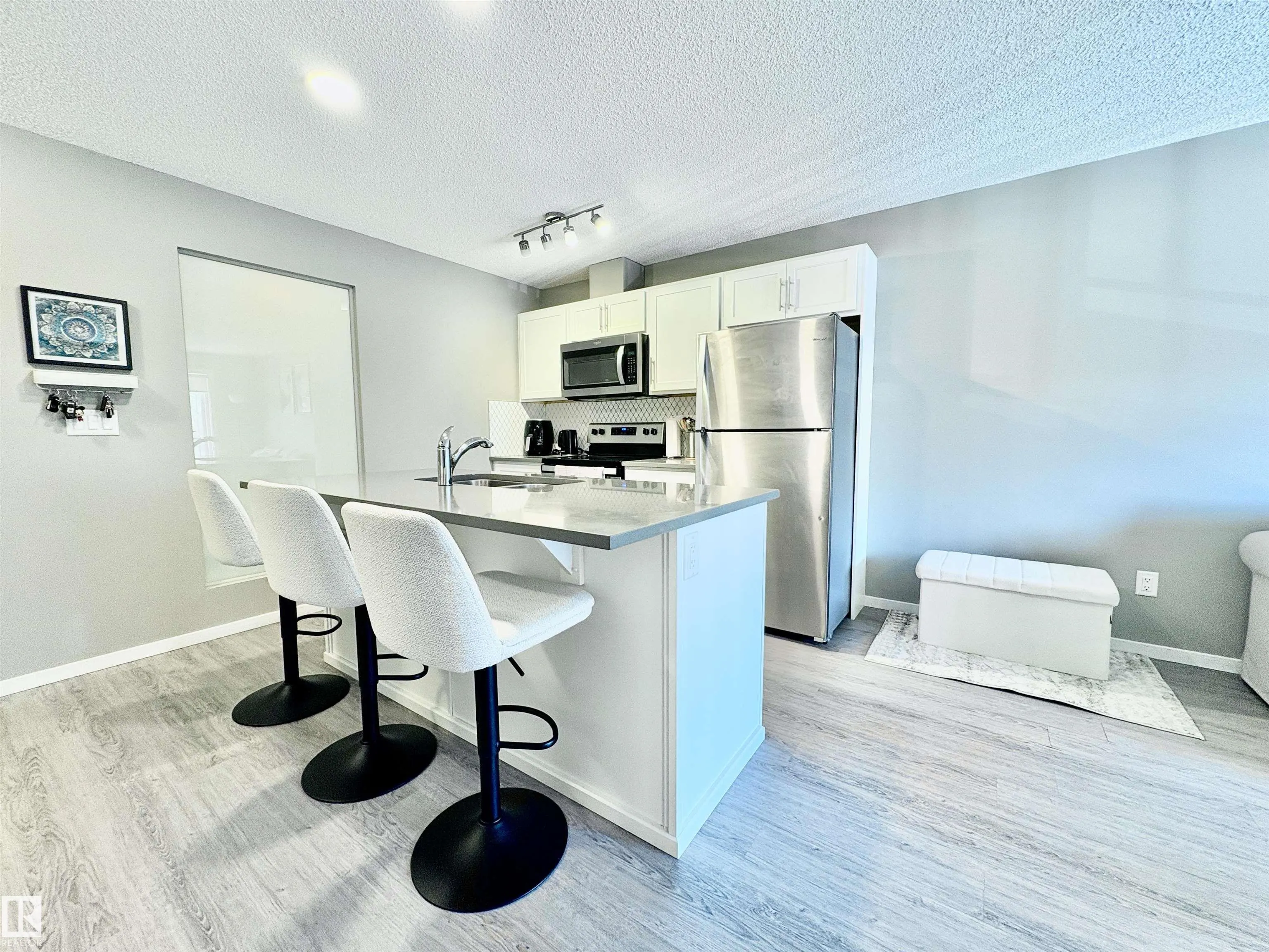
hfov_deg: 102.1
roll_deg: +1.2
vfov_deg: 85.7
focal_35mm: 14
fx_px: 513
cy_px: 476
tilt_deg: -4.4
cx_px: 634
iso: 160
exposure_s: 1/60
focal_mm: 2.22
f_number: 2.2
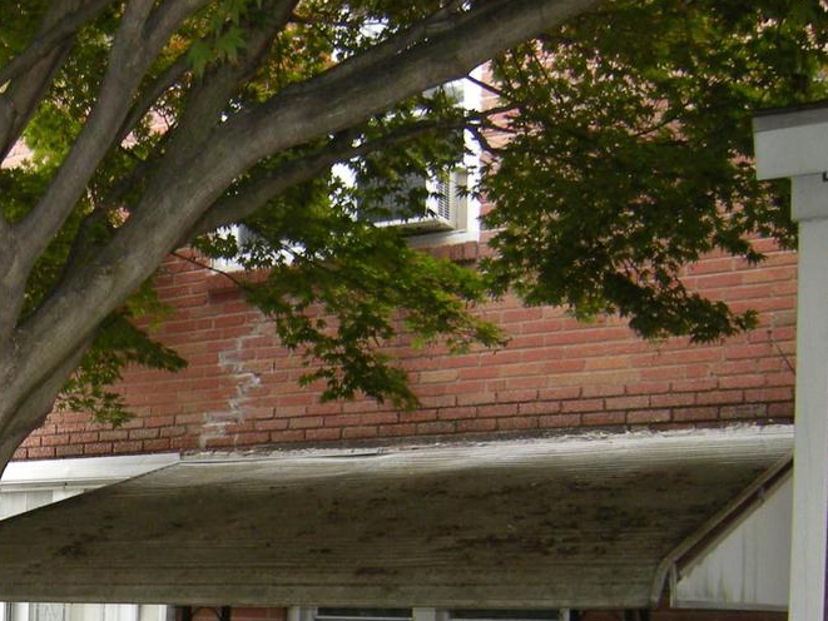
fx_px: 1459
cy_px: 644
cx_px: 5
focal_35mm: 61
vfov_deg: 22.9
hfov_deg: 29.6
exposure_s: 1/57.4
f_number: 2.8
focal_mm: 4.7
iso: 96
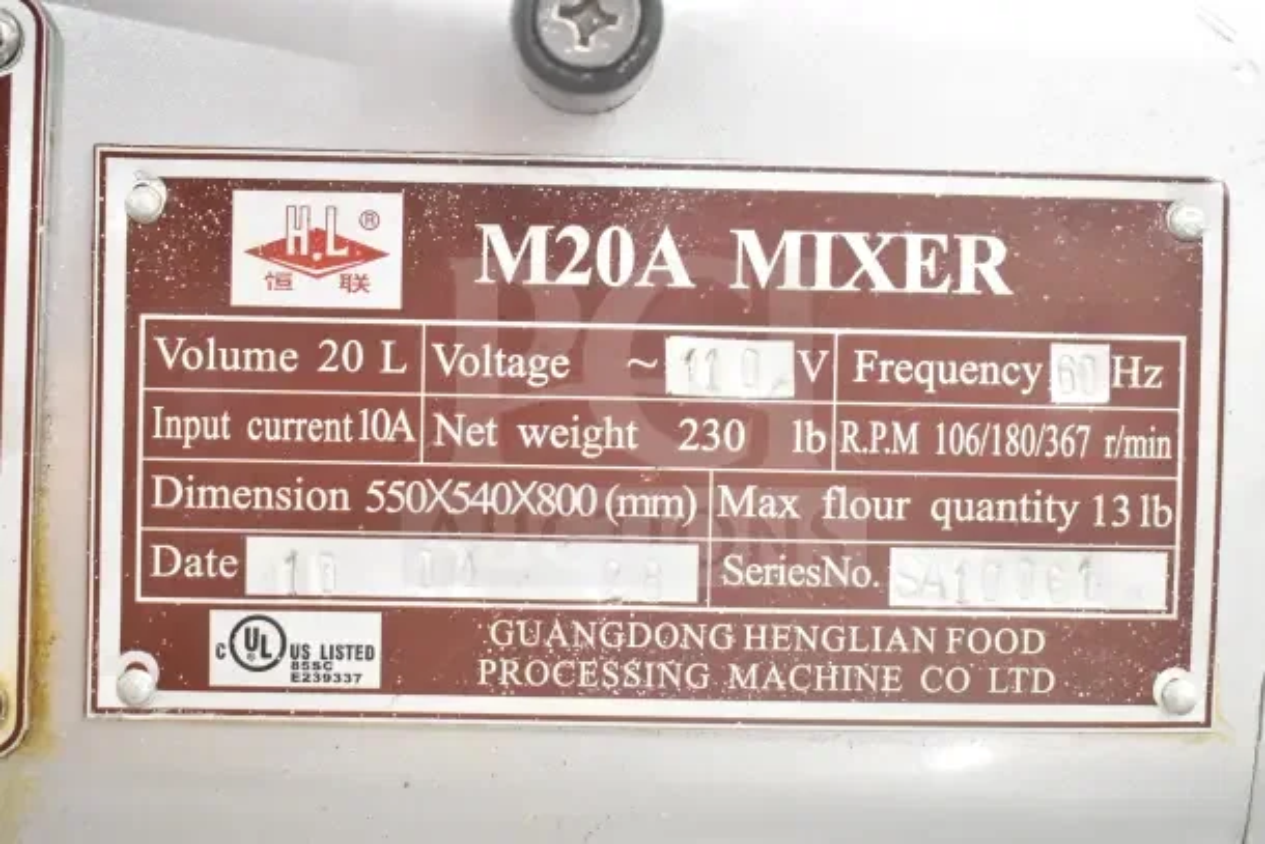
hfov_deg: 33.4
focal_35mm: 60
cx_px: 632
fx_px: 2109
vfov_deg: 22.6
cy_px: 422
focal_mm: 40
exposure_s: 1/60
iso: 5600
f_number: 4.8
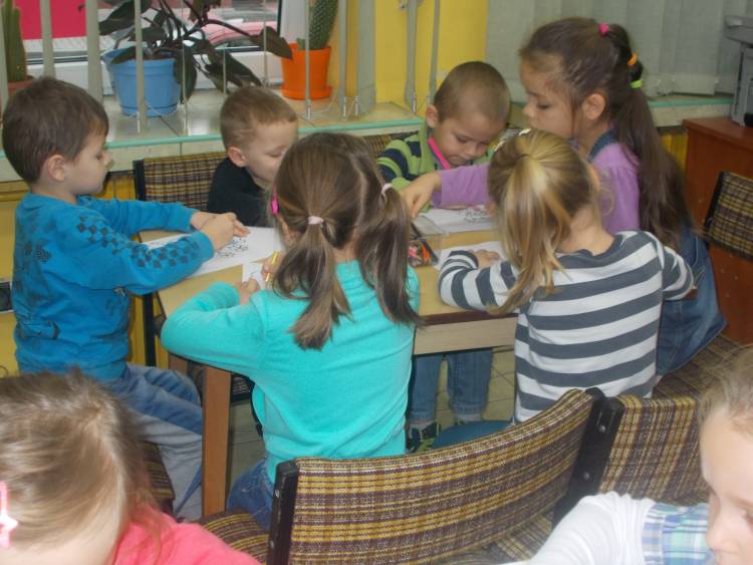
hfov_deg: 38.2
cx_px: 376
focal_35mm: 50
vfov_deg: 29.1
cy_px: 282
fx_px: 1088
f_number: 4.5
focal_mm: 9
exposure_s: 1/30
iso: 200
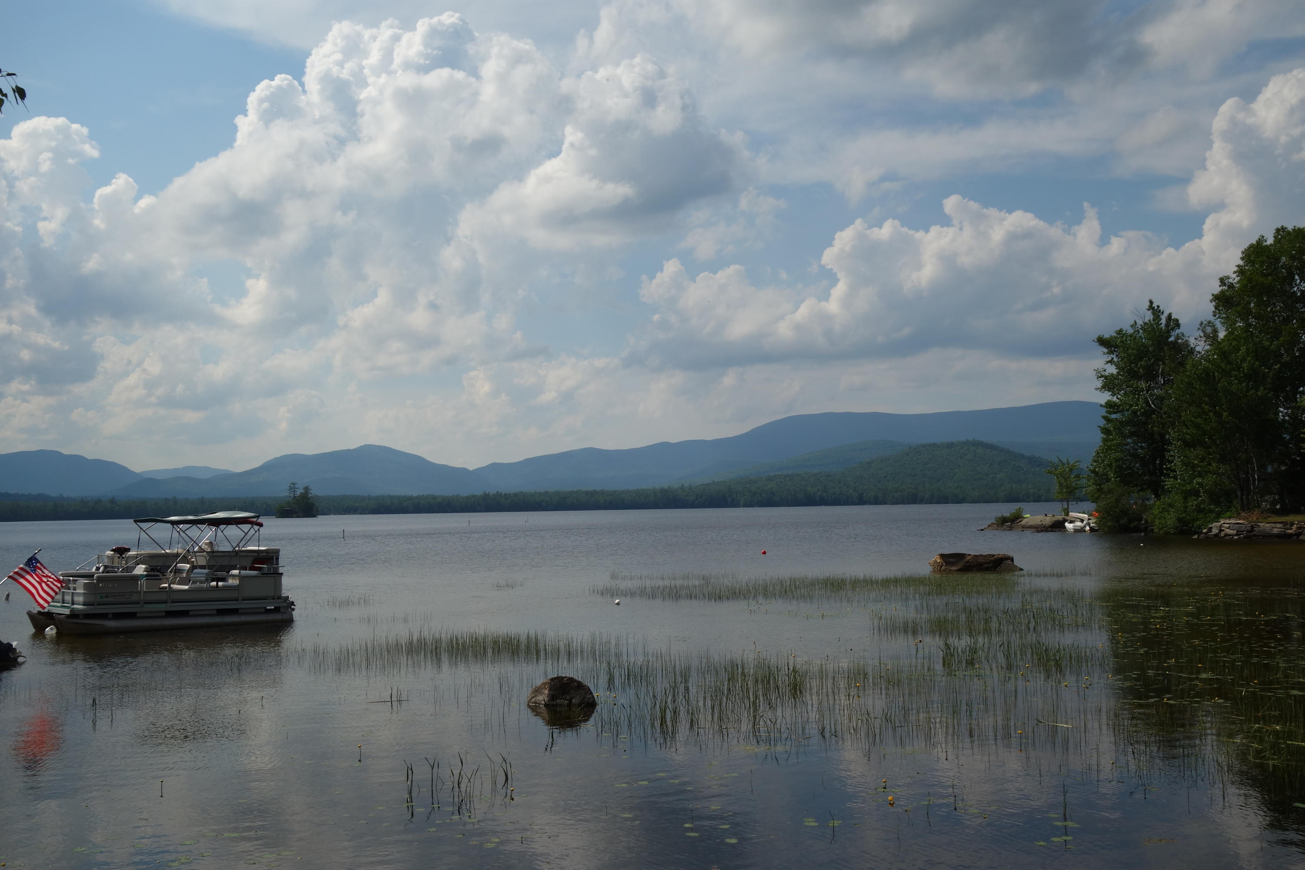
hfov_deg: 49.6
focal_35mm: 39
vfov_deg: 34.2
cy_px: 435
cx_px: 652
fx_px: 1414
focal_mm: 14.57
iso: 125
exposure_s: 1/800
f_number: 6.3
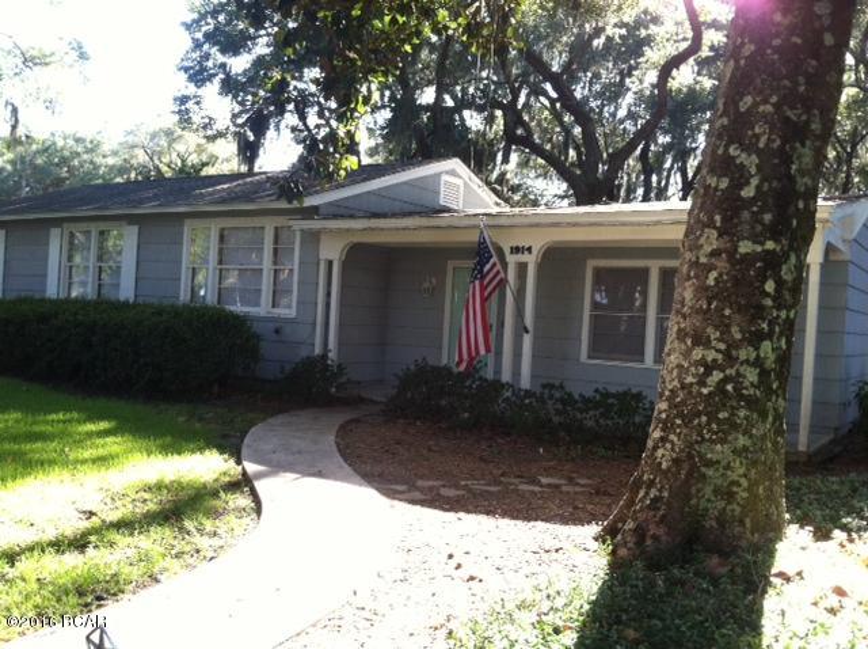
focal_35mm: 35
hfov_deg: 52.7
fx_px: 876
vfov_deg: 40.6
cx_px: 434
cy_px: 324
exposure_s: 1/120
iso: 125
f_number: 2.8
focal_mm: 3.85
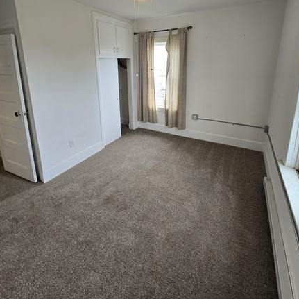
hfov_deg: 87.4
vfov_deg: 84.8
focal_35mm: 16
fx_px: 156
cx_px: 151
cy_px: 103
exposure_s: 1/60
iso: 64
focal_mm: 2.2
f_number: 2.2
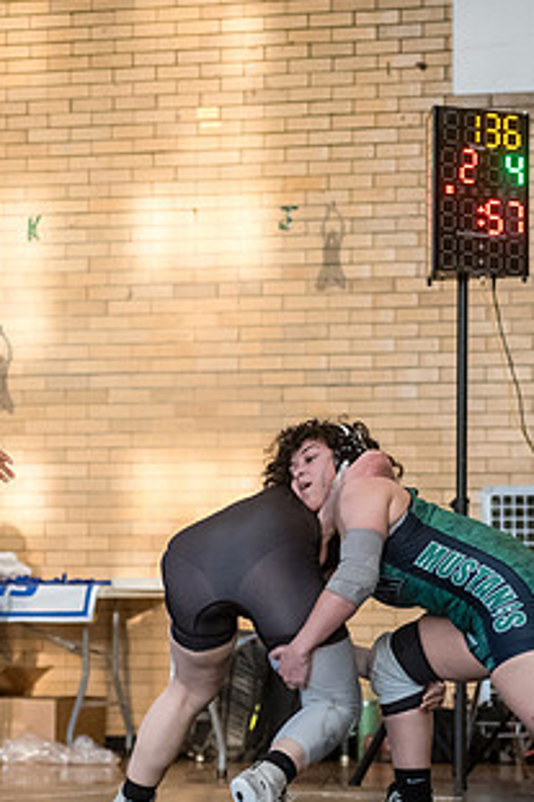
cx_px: 368
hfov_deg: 8.3
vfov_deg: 12.4
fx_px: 3675
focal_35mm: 165
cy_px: 501
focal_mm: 80
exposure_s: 1/400
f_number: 3.5
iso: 5000
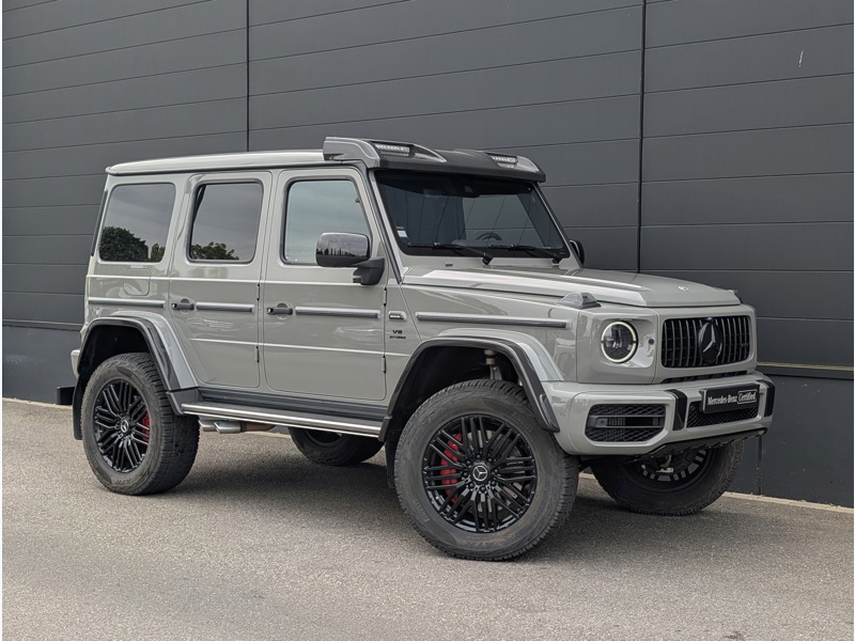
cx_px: 428
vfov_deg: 29.7
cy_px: 320
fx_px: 1210
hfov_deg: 38.9
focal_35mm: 49
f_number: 1.68
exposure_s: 1/277
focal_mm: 6.9
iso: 18
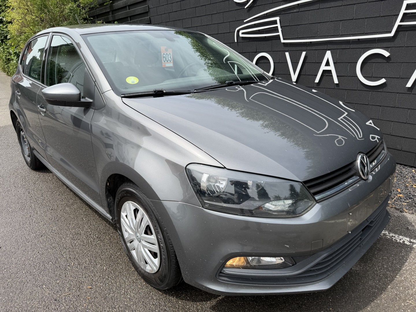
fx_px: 288
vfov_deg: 56.8
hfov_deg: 71.6
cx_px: 208
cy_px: 156
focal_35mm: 24
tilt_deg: -19.2
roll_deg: +2.0
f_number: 1.78
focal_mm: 6.76
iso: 80
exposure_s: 1/2232
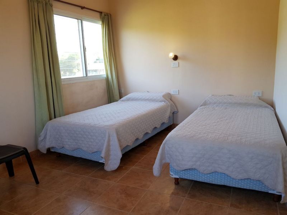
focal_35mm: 26
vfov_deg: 53.1
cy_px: 108
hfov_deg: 67.3
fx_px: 216
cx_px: 144
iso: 50
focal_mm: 4.3
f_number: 1.7
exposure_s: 1/50
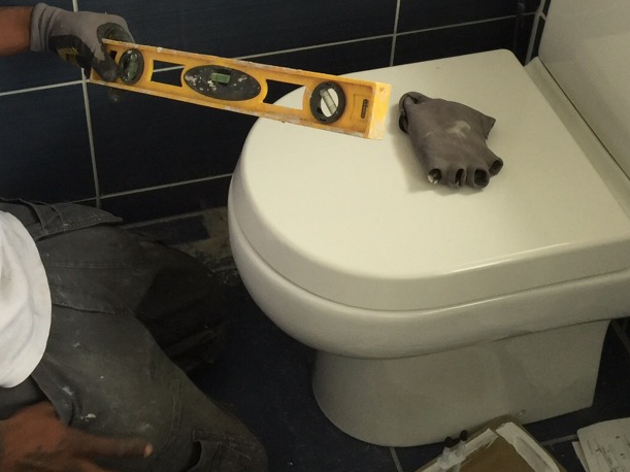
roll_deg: -0.7
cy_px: 41
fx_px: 1037
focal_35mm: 57
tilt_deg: -37.0
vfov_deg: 24.8
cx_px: 254
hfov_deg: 33.7
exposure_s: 1/33
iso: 32
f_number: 2.2
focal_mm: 4.15
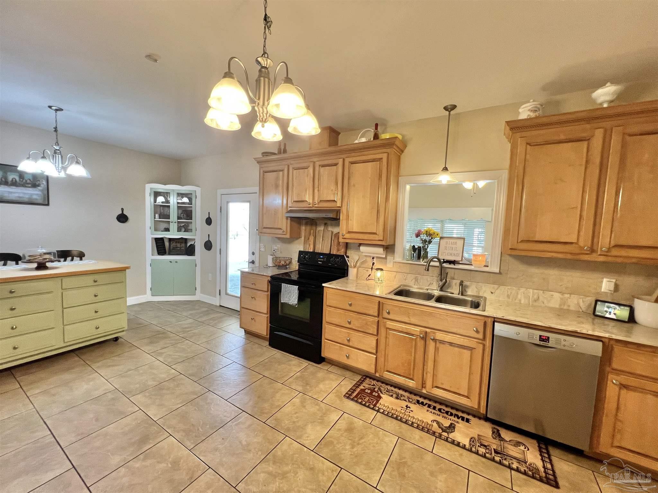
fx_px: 247
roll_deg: -2.6
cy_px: 246
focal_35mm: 13
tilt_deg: -4.2
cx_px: 329
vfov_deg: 89.9
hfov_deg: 106.2
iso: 125
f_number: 1.8
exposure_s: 1/60
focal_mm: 1.57
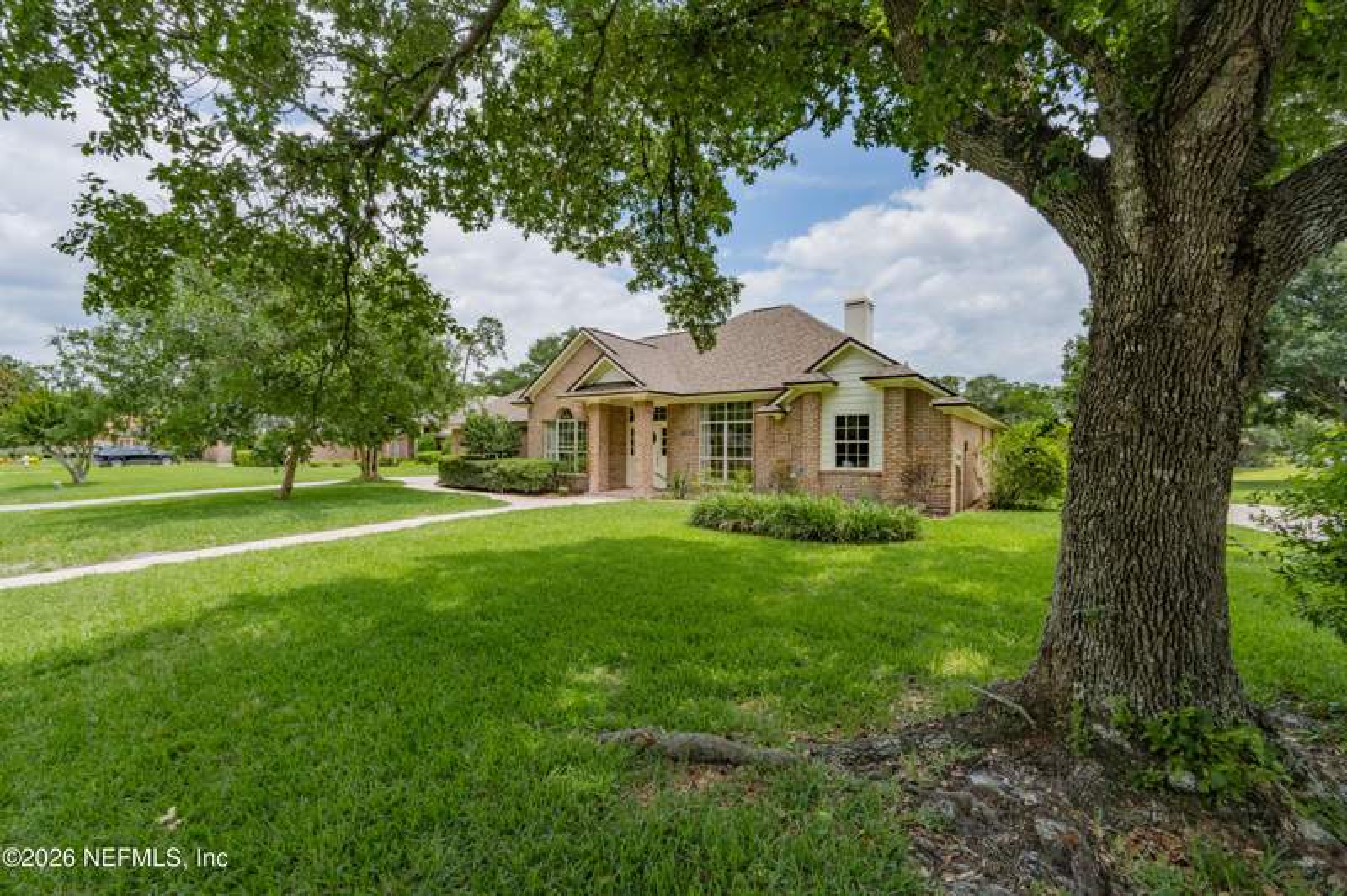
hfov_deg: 104.3
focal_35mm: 14
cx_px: 674
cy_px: 448
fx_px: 523
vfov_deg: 81.1
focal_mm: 14
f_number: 14
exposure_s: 1/800
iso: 400
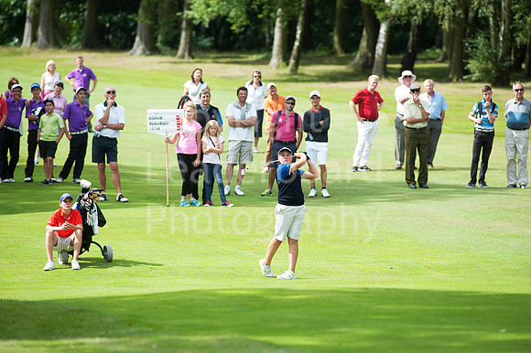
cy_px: 176
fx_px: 4422
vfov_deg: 4.6
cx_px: 266
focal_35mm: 300
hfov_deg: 6.9
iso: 400
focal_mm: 300
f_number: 5.6
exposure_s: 1/1250
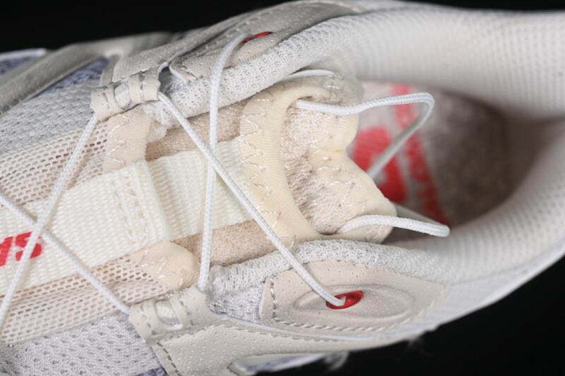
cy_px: 188
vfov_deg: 18.2
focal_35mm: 75
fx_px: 1177
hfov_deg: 27.0
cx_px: 282
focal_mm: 50
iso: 160
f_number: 7.1
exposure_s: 1/80
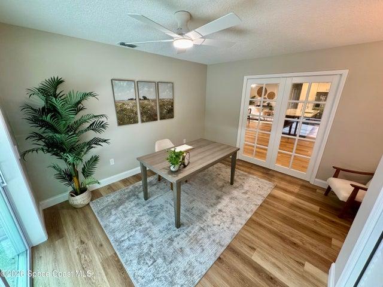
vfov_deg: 85.7
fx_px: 155
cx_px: 192
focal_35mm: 14
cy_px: 144
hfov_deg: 102.1
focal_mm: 2.22
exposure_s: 1/99
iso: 250
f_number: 2.2
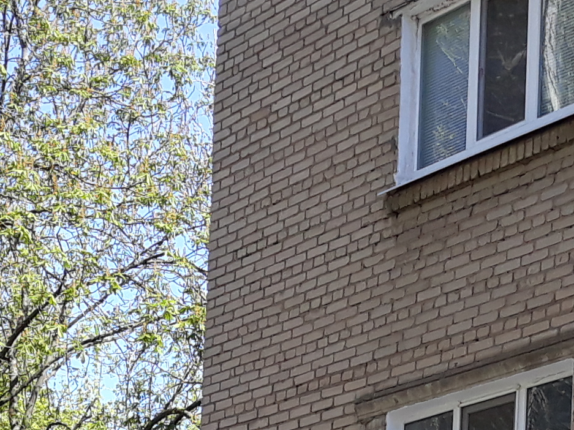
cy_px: 924
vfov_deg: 11.0
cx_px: 238
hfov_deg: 16.5
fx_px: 1972
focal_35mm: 119
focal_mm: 3.71
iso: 40
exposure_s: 1/568
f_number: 1.7
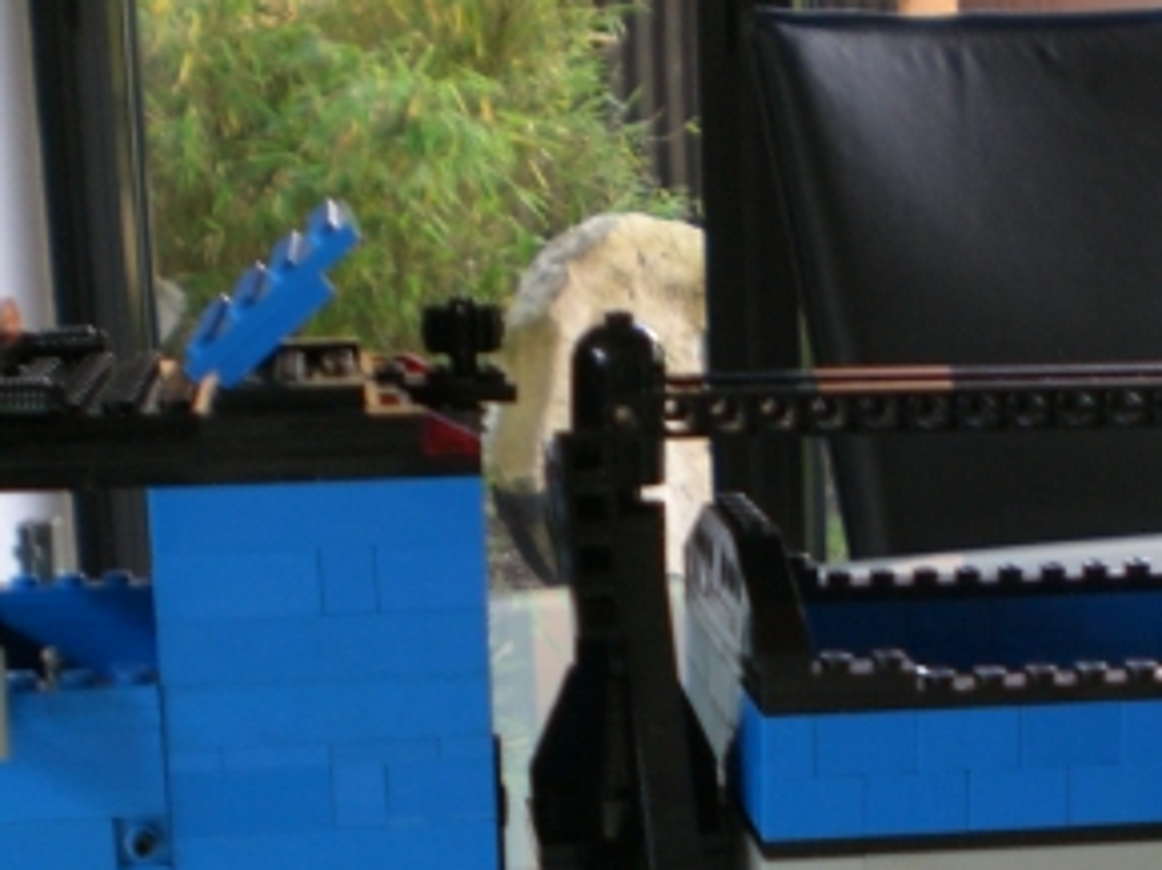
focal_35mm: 84
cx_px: 882
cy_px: 894
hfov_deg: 23.1
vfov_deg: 17.1
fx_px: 2817
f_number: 3.1
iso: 100
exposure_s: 1/80
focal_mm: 6.3
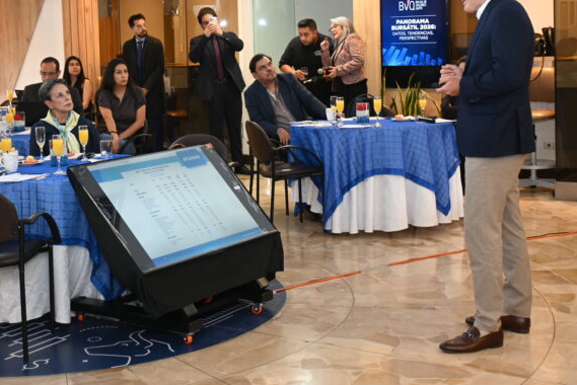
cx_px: 209
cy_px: 127
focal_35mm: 59
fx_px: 941
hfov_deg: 33.9
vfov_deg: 23.0
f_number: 4.8
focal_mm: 29
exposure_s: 1/60
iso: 1250
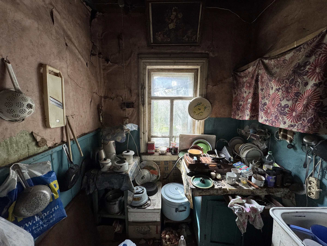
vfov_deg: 85.7
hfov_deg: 102.1
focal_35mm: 14
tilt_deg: -8.4
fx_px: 132
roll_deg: -1.3
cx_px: 164
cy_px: 123
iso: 160
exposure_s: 1/99
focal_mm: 2.22
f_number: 2.2
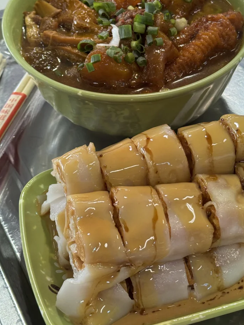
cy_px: 141
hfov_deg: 19.8
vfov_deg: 26.3
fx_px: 695
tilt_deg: -42.6
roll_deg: +1.3
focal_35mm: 74
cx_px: 174
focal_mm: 6.76
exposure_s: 1/100
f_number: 1.78
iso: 100
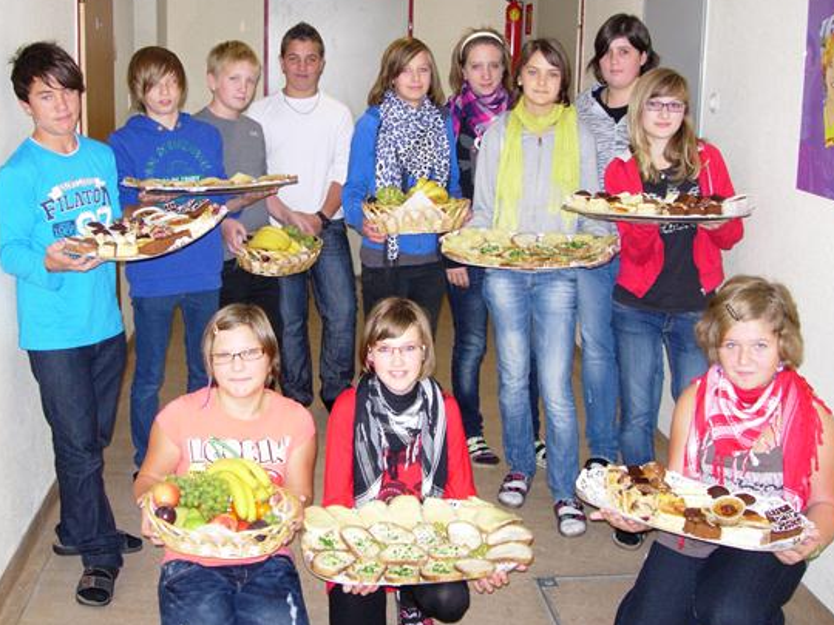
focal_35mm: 45
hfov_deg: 42.1
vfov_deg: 32.2
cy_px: 298
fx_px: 1084
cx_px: 388
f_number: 2.8
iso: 194
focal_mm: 7.8
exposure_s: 1/157
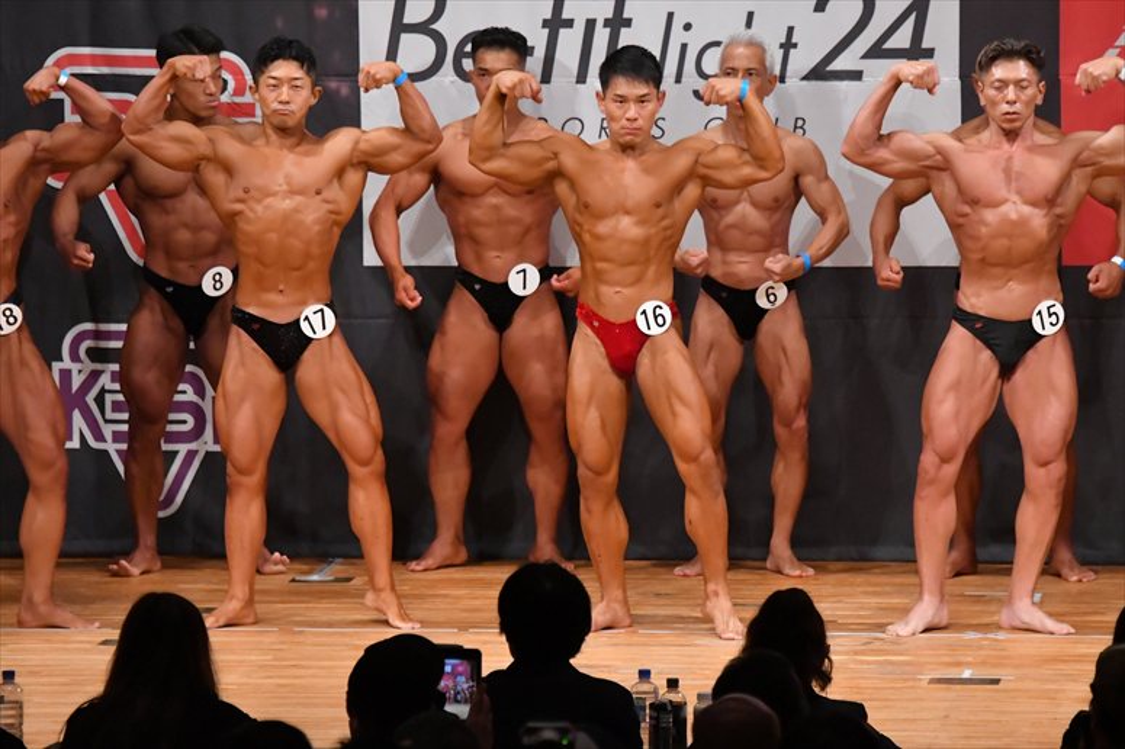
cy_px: 374
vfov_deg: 5.4
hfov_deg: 8.1
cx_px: 562
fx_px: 7965
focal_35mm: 255
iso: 8000
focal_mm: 170
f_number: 5.6
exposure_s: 1/400
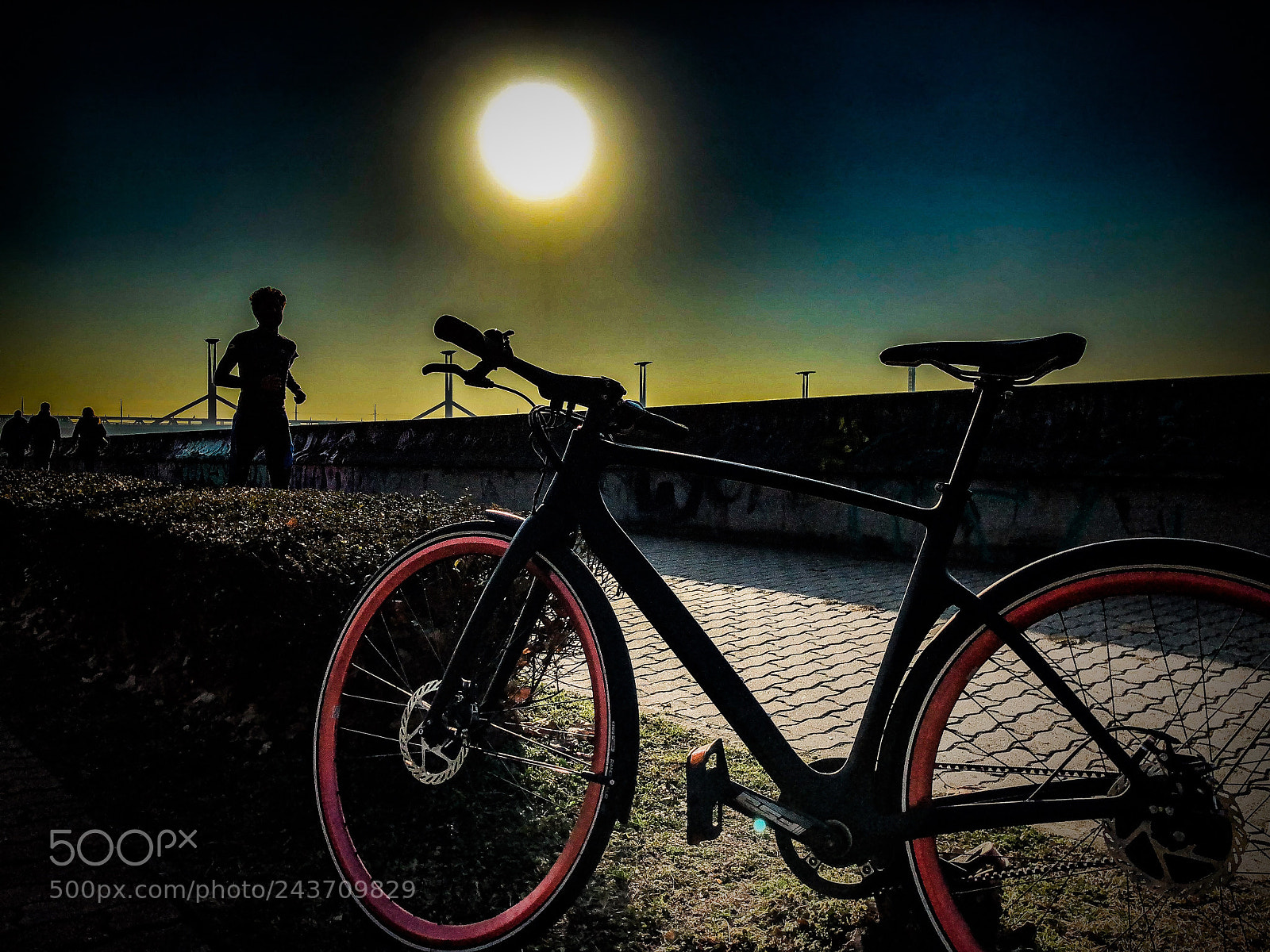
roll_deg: +0.7
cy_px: 476
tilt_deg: +0.0
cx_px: 635
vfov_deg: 49.7
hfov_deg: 63.4
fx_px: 1027
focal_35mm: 28
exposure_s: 1/9615
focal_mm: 4
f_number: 1.8
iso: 25
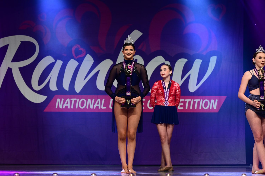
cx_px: 132
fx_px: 810
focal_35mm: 110
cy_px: 88
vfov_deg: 12.5
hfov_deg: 18.6
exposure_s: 1/500
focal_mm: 110
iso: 2000
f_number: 5
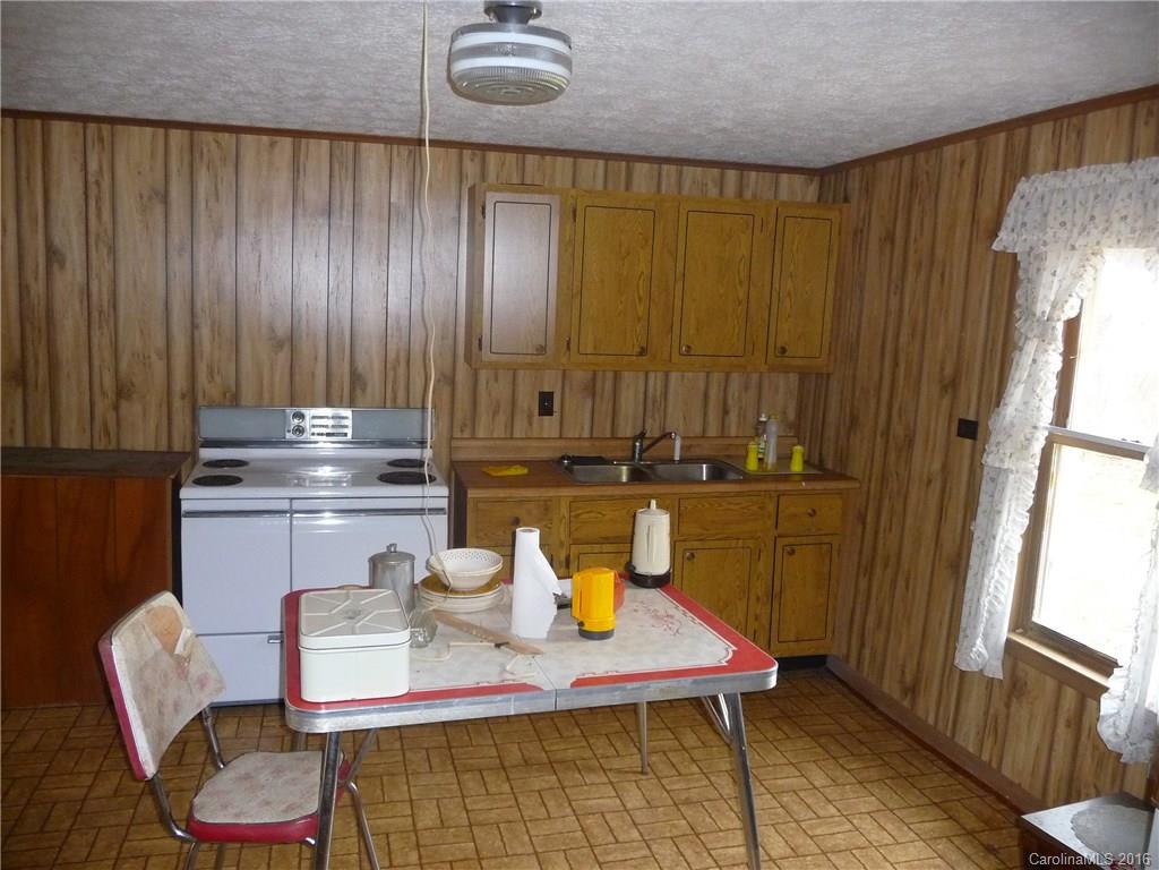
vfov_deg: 49.7
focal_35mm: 28
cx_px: 580
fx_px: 937
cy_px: 435
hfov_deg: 63.4
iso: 320
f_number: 3.3
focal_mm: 4.7
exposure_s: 1/30
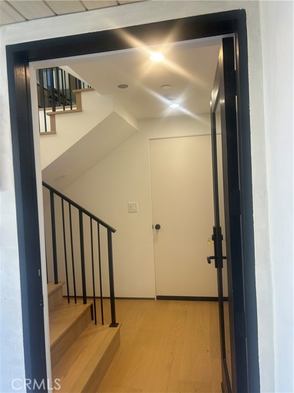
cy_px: 196
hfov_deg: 53.1
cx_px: 147
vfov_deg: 67.3
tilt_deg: -2.9
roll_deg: +1.5
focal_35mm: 26
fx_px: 294
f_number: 1.5
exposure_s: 1/120
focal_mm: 5.7
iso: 50
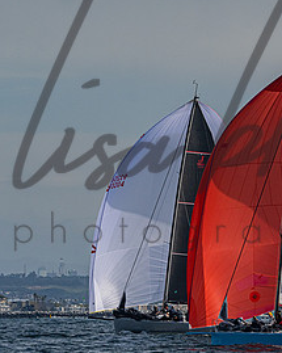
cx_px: 303
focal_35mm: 329
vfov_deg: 5.9
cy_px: 158
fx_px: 3434
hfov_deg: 4.7
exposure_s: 1/6400
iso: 320
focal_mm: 140
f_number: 6.3
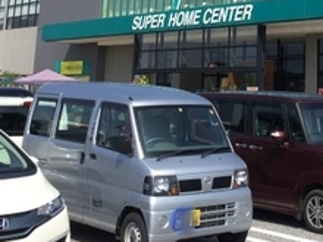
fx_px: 737
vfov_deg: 17.6
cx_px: 272
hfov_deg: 24.2
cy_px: -63
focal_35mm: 79
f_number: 2.2
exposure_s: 1/1980
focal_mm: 4.15
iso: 32
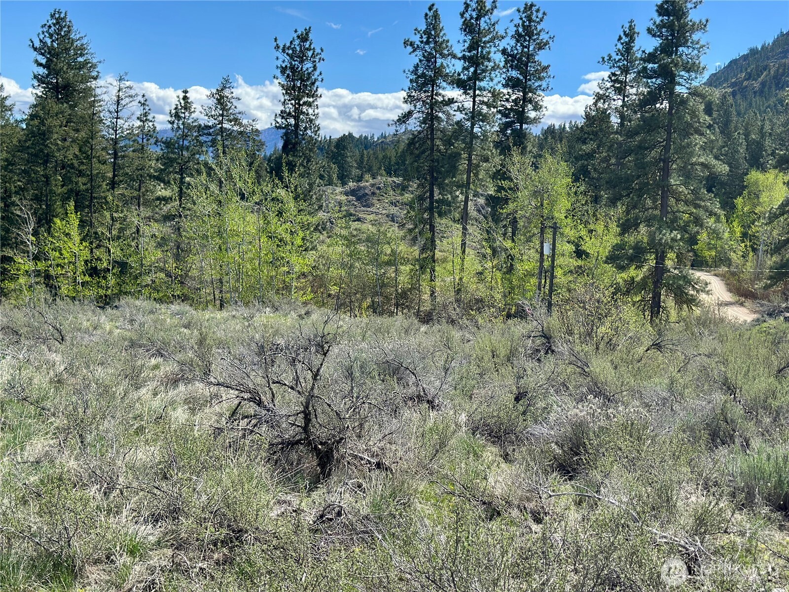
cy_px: 296
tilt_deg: -3.2
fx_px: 1094
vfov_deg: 30.3
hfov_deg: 39.7
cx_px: 394
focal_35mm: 48
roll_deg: -3.4
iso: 80
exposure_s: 1/3257
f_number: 1.78
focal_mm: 6.86
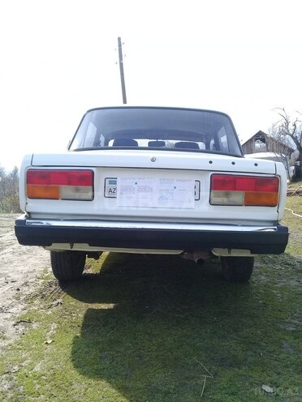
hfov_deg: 45.4
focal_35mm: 31
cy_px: 201
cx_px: 151
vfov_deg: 58.4
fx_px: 361
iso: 50
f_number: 2.2
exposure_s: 1/456
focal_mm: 3.3
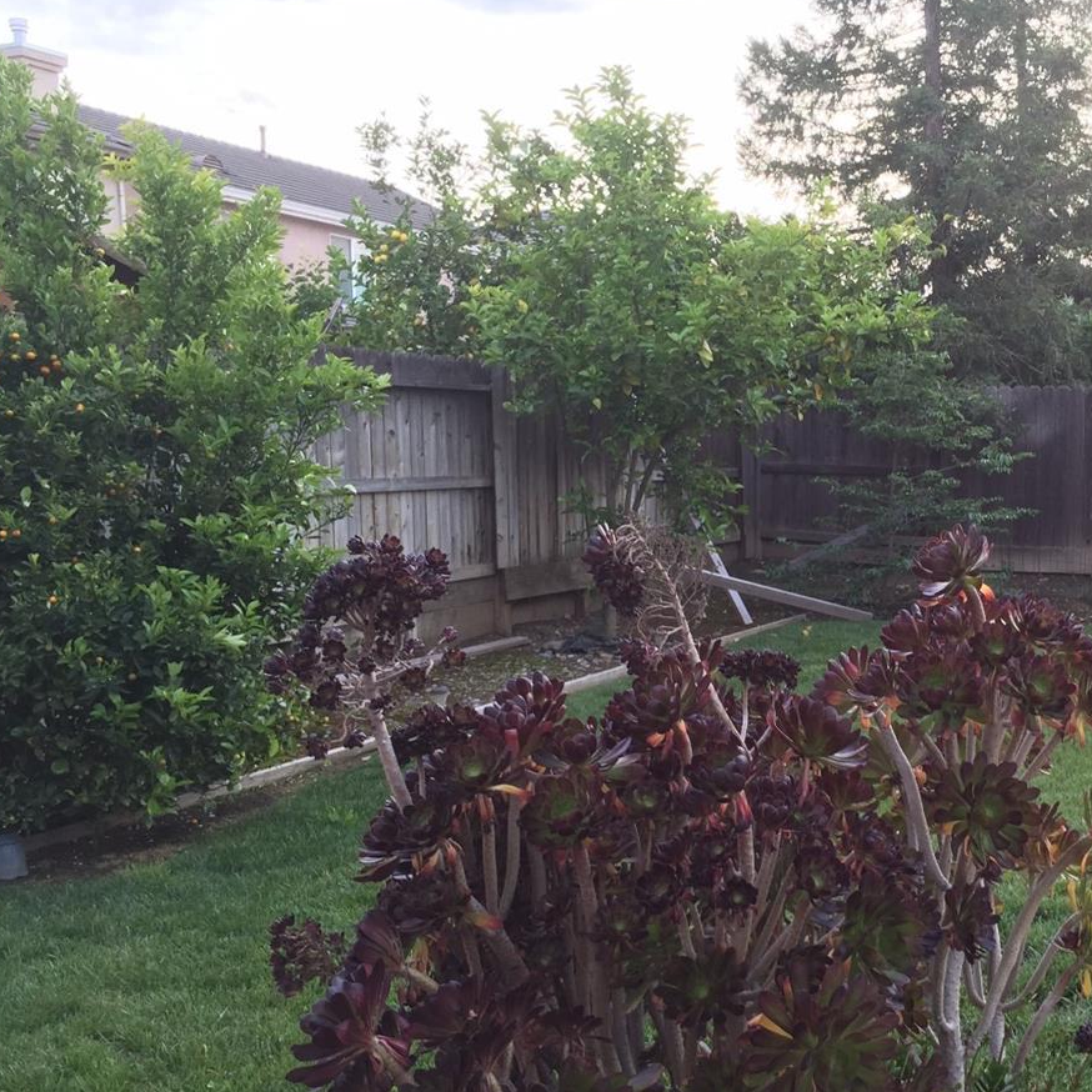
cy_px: 647
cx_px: 862
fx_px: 1570
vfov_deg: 38.2
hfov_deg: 37.1
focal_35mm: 44
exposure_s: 1/60
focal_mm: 4.15
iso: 32
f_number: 2.2
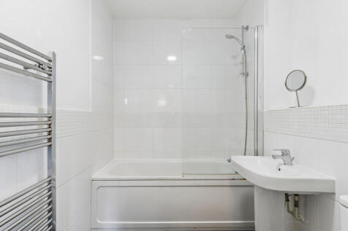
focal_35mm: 17
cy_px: 116
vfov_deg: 70.4
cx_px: 174
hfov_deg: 93.3
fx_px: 164
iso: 800
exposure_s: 1/80
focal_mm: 17
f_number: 6.3
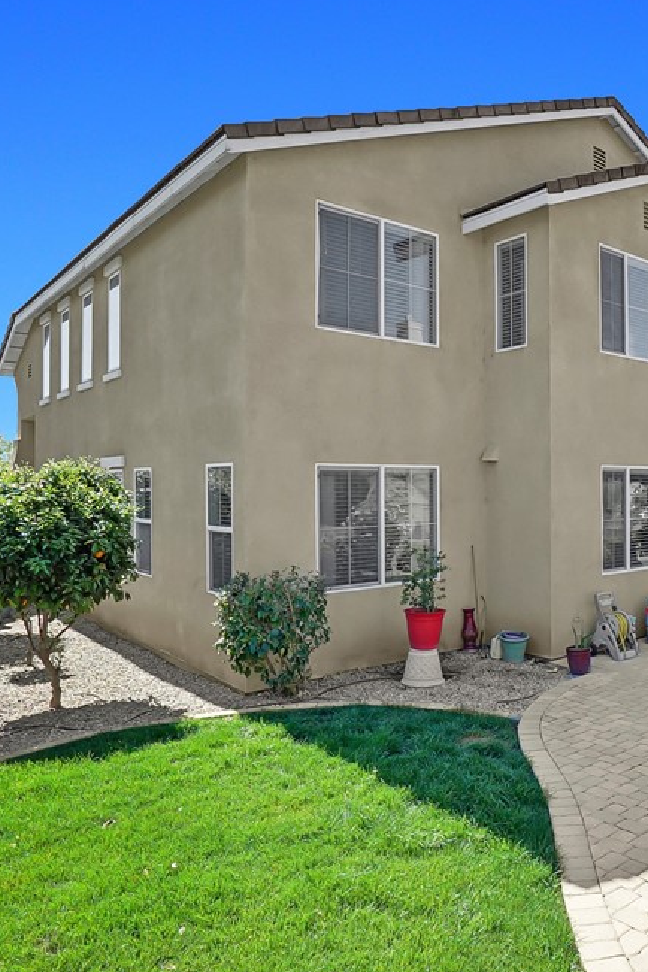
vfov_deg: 71.5
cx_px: 532
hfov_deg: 48.0
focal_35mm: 25
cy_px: 479
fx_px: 675
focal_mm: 10
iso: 800
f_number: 8
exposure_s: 1/1600
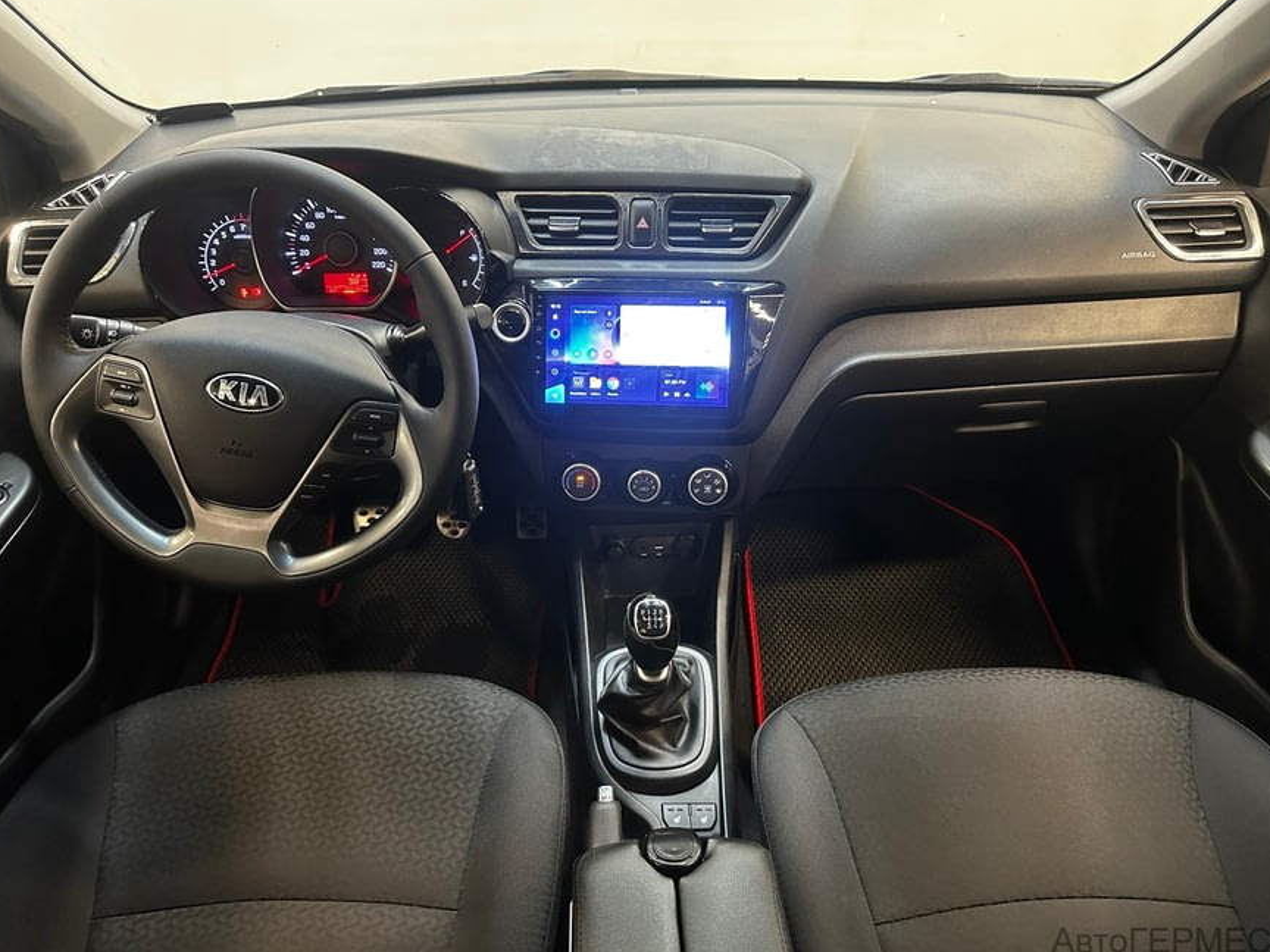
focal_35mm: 25
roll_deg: +0.7
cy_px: 474
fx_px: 917
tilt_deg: -32.7
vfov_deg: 54.9
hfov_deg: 69.4
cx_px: 625
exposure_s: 1/33
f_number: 1.78
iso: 640
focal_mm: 6.86
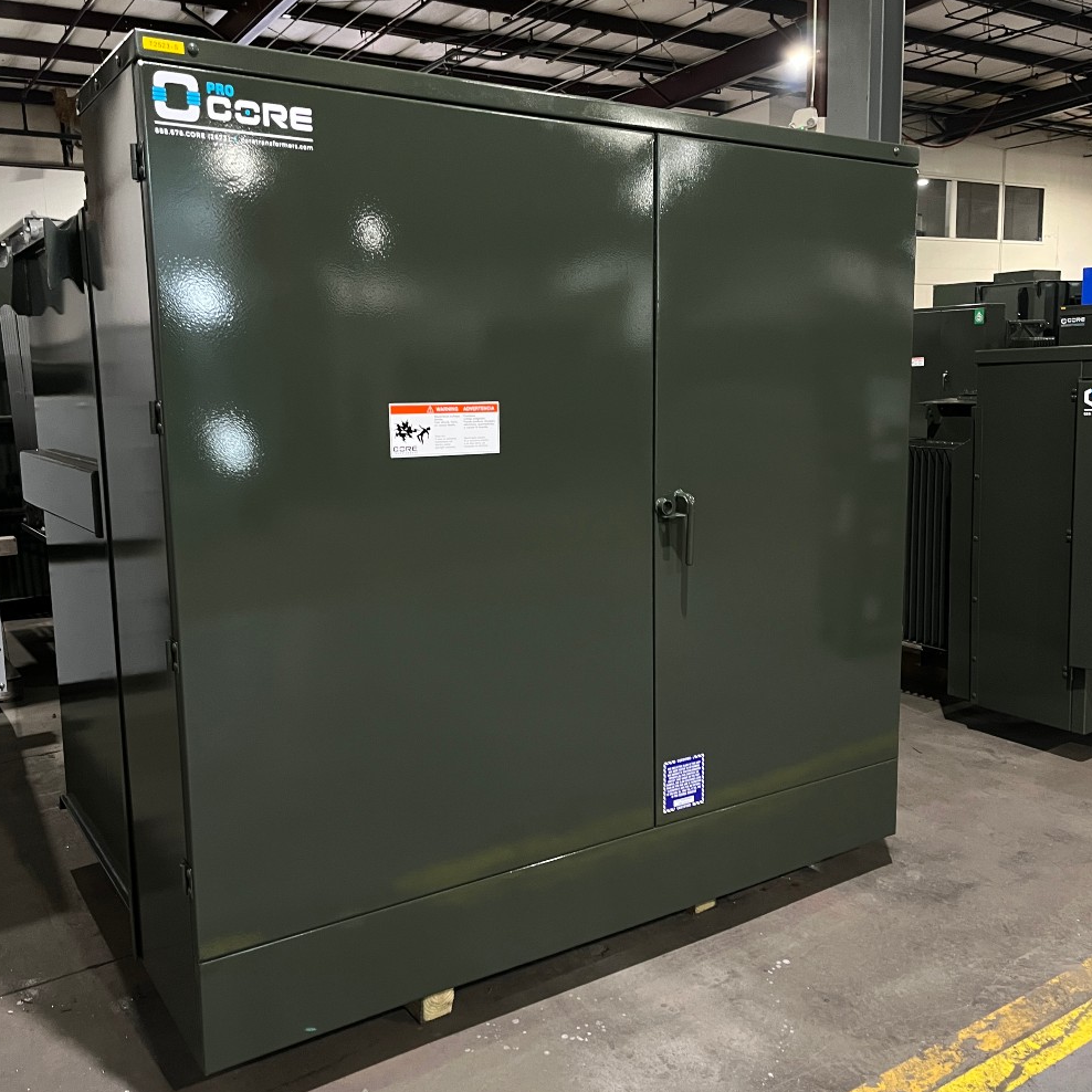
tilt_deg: -8.1
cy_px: 536
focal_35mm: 31
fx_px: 1106
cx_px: 543
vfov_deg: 52.5
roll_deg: +1.9
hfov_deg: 52.5
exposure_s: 1/60
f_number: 1.6
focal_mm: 5.1
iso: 400
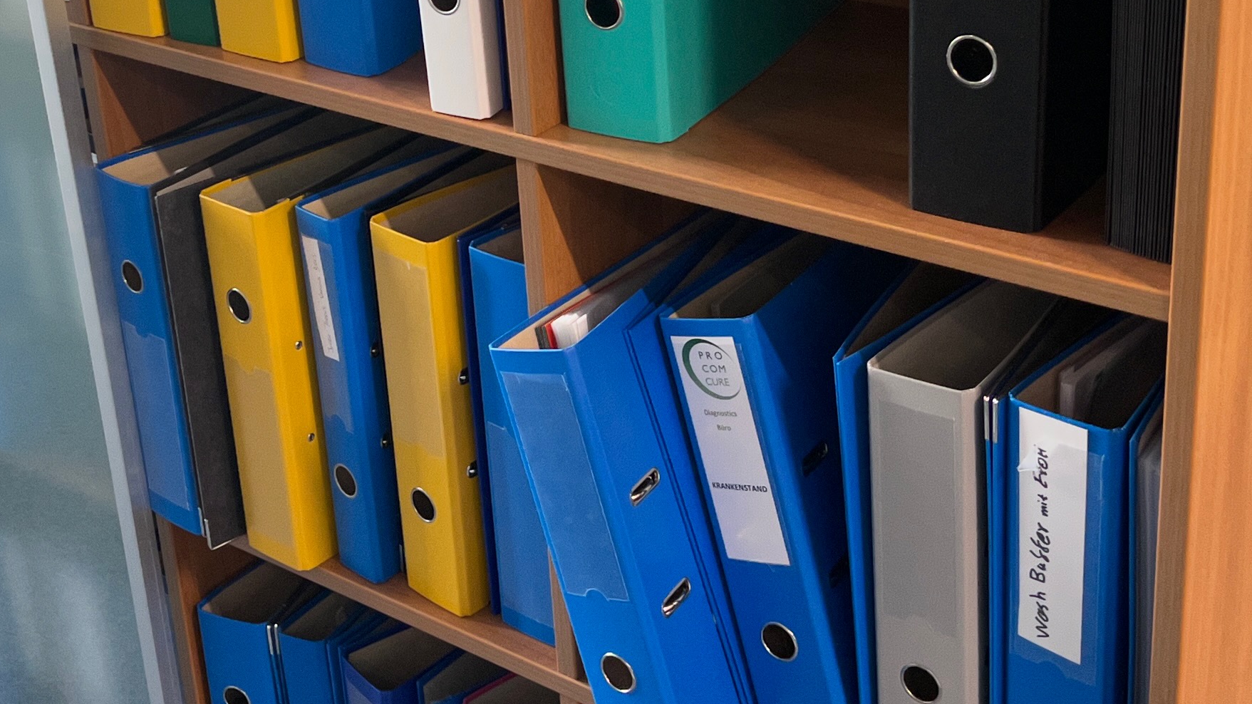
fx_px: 2158
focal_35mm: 65
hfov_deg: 32.2
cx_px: 485
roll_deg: +6.4
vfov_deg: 18.4
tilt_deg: -23.9
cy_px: 192
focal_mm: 5.7
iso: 125
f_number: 1.5
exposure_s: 1/66
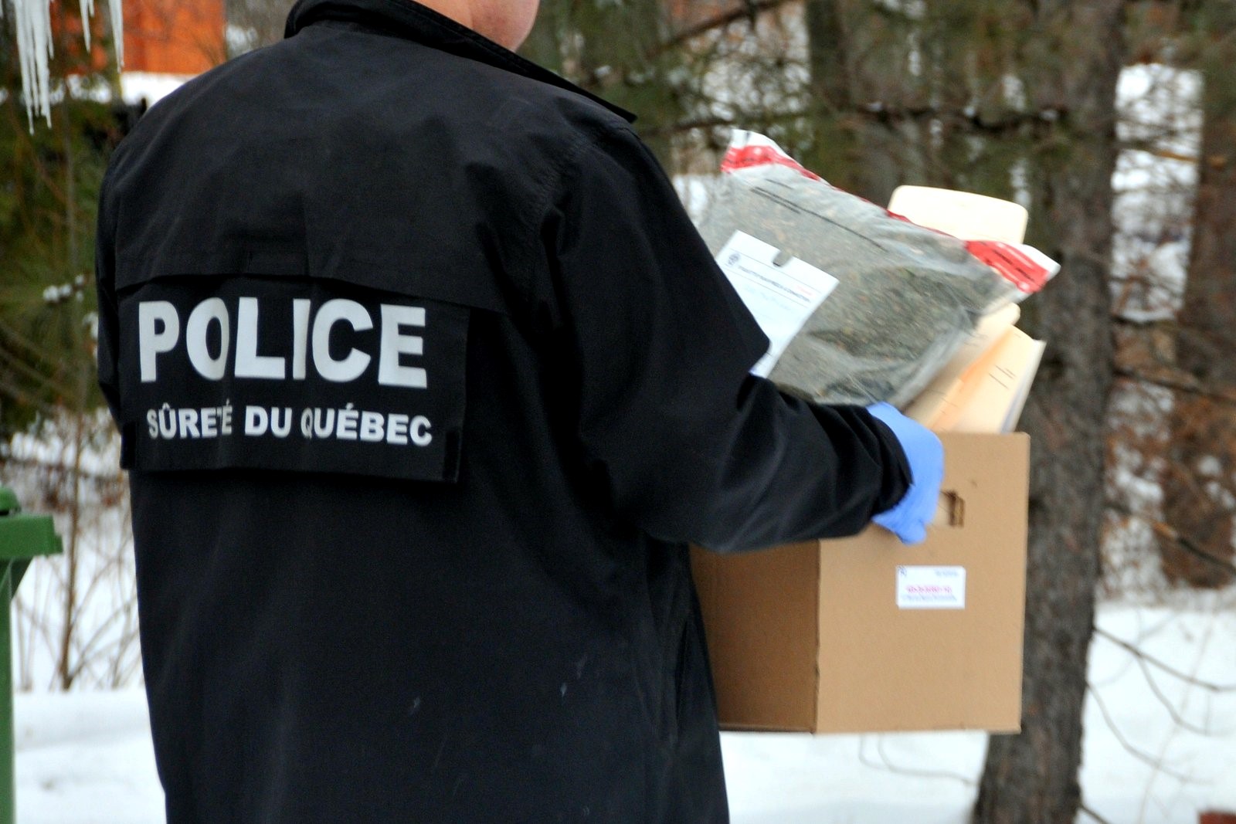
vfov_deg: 10.2
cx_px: 618
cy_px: 412
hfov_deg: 15.2
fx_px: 4635
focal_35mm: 135
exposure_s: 1/250
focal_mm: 90
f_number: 8
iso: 400
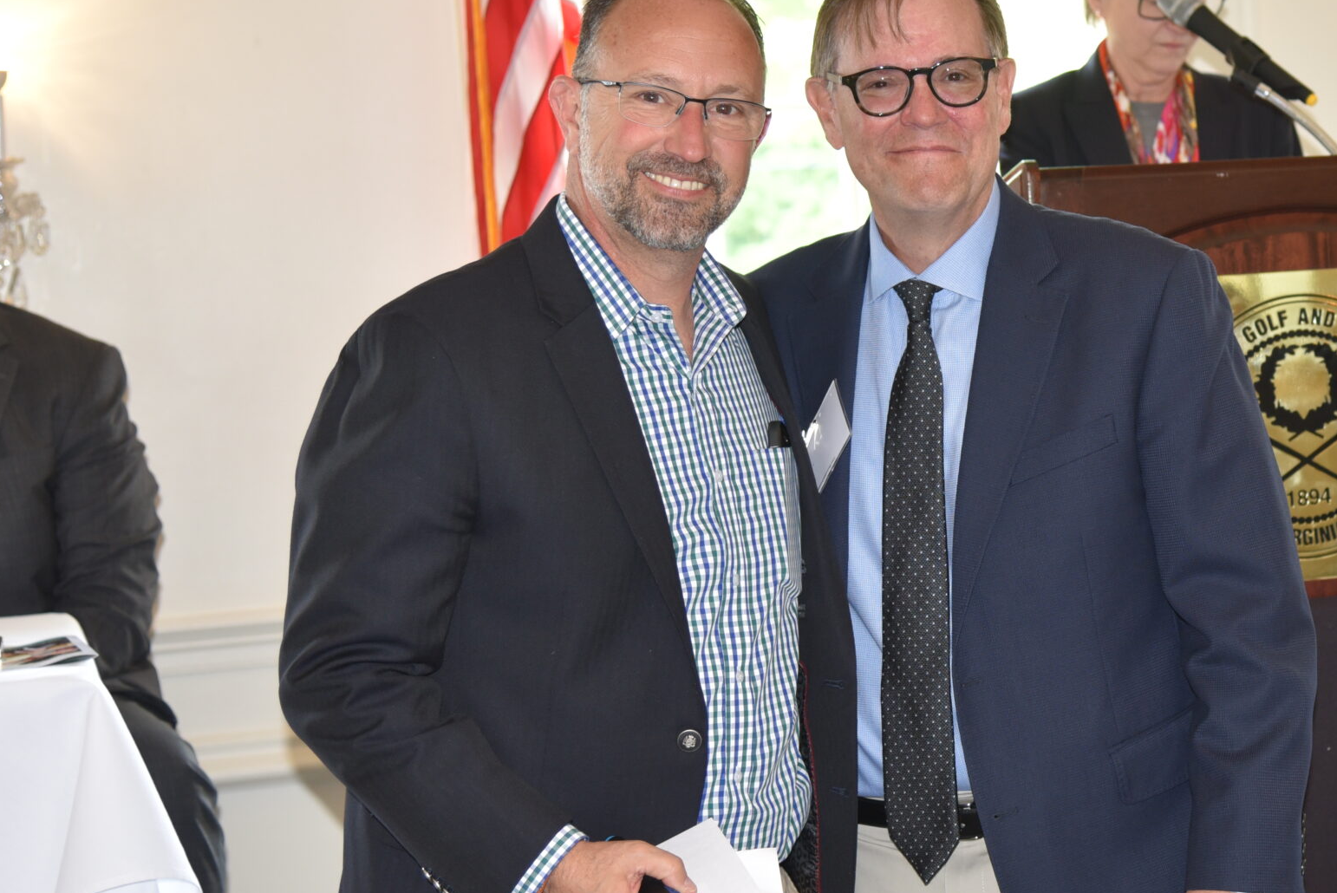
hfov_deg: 24.1
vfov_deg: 16.5
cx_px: 1050
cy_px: 453
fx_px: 3084
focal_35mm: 83
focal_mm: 50
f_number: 4
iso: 900
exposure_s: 1/60
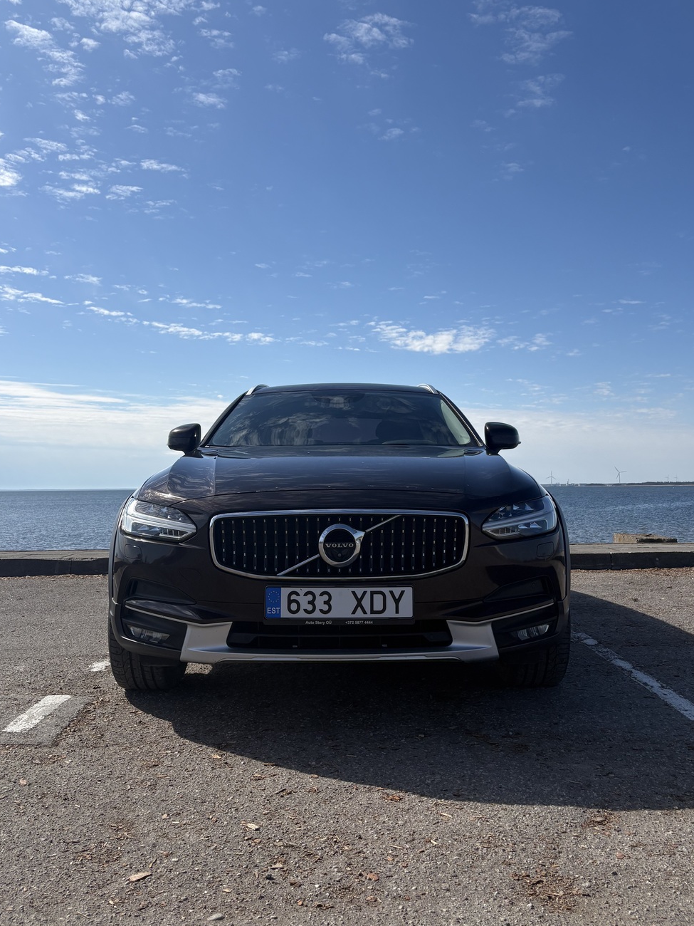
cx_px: 359
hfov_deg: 44.2
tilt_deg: +9.4
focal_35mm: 32
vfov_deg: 56.3
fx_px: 855
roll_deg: +1.4
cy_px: 359
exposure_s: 1/6329
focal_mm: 5.96
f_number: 1.6
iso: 50
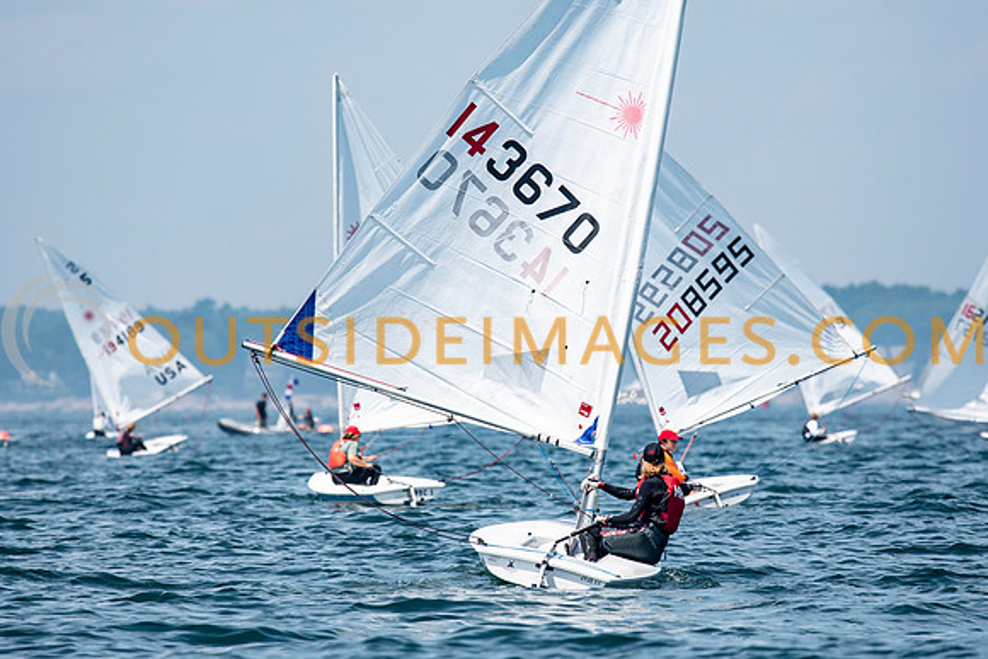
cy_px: 330
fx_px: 12923
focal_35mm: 471
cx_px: 494
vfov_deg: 2.9
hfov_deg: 4.4
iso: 200
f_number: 5
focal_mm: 300
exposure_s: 1/2000
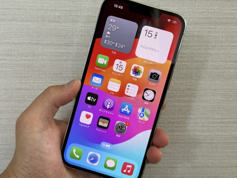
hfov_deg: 39.6
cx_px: 118
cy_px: 89
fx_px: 329
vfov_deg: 30.3
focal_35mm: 48
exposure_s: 1/60
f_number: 1.78
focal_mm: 6.86
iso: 125
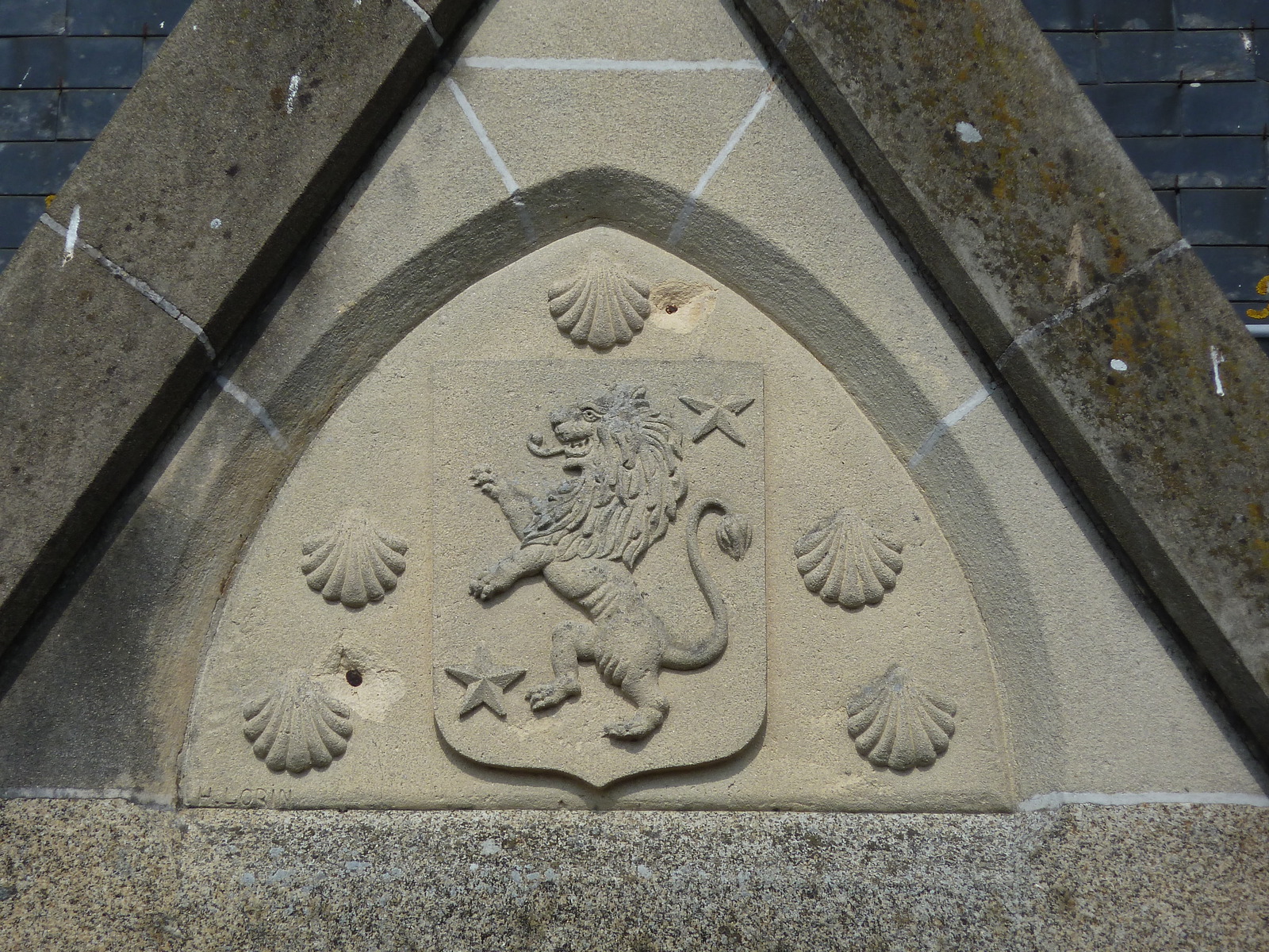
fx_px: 12464
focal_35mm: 340
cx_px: 634
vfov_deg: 4.4
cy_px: 476
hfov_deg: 5.8
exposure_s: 1/500
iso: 80
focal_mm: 49.2
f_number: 5.6
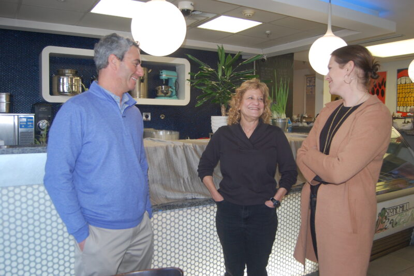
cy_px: 138
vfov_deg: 43.5
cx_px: 207
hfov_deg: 62.0
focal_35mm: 30
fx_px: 345
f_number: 3.8
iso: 400
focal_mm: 20
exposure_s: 1/60
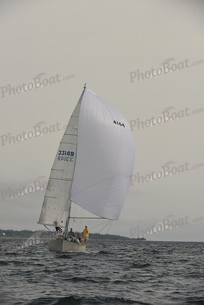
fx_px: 1699
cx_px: 102
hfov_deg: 6.9
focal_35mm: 200
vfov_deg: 10.3
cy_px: 152
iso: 250
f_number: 8
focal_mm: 200
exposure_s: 1/1000
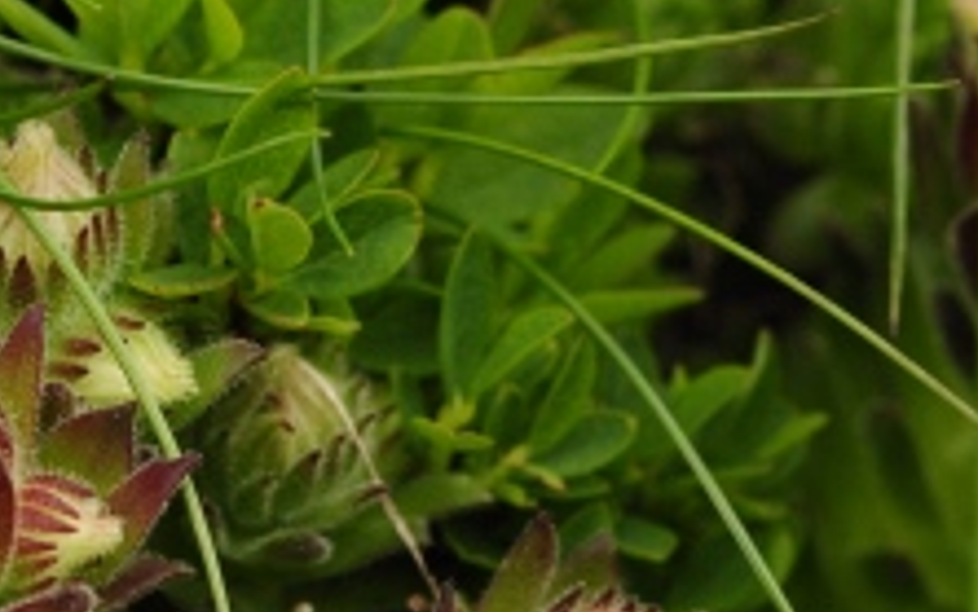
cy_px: 260
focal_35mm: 469
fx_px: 12503
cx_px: 238
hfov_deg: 4.5
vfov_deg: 2.8
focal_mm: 85
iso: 400
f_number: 6.3
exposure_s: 1/160
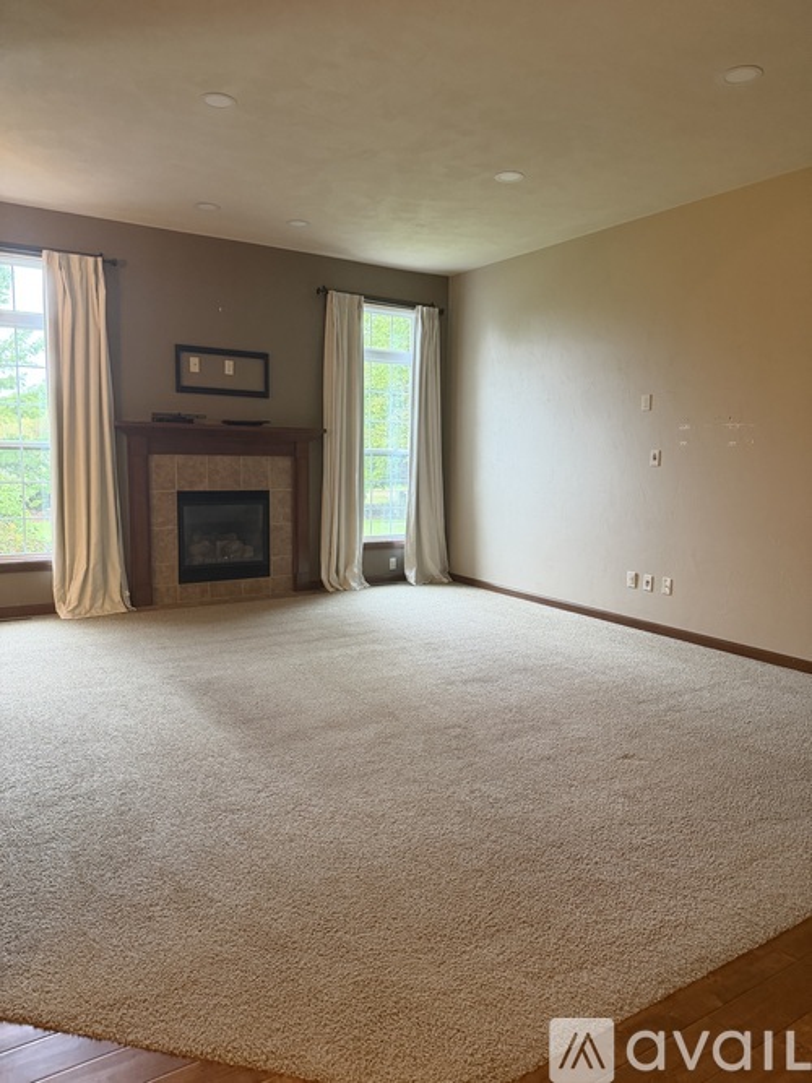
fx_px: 751
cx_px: 406
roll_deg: +0.4
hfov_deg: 56.8
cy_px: 542
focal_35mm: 24
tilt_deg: -6.4
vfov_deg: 71.6
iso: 400
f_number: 1.78
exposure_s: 1/60
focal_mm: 6.76
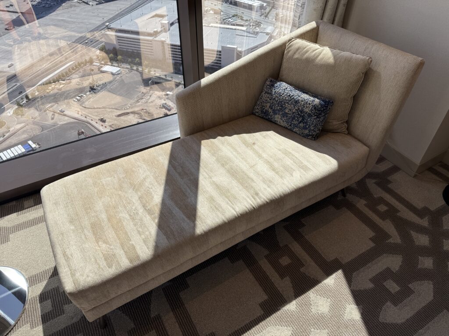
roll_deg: -0.9
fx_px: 311
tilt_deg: -41.6
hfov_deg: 71.6
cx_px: 224
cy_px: 168
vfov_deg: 56.8
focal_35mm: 24
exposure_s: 1/722
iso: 80
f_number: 1.78
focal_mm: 6.76
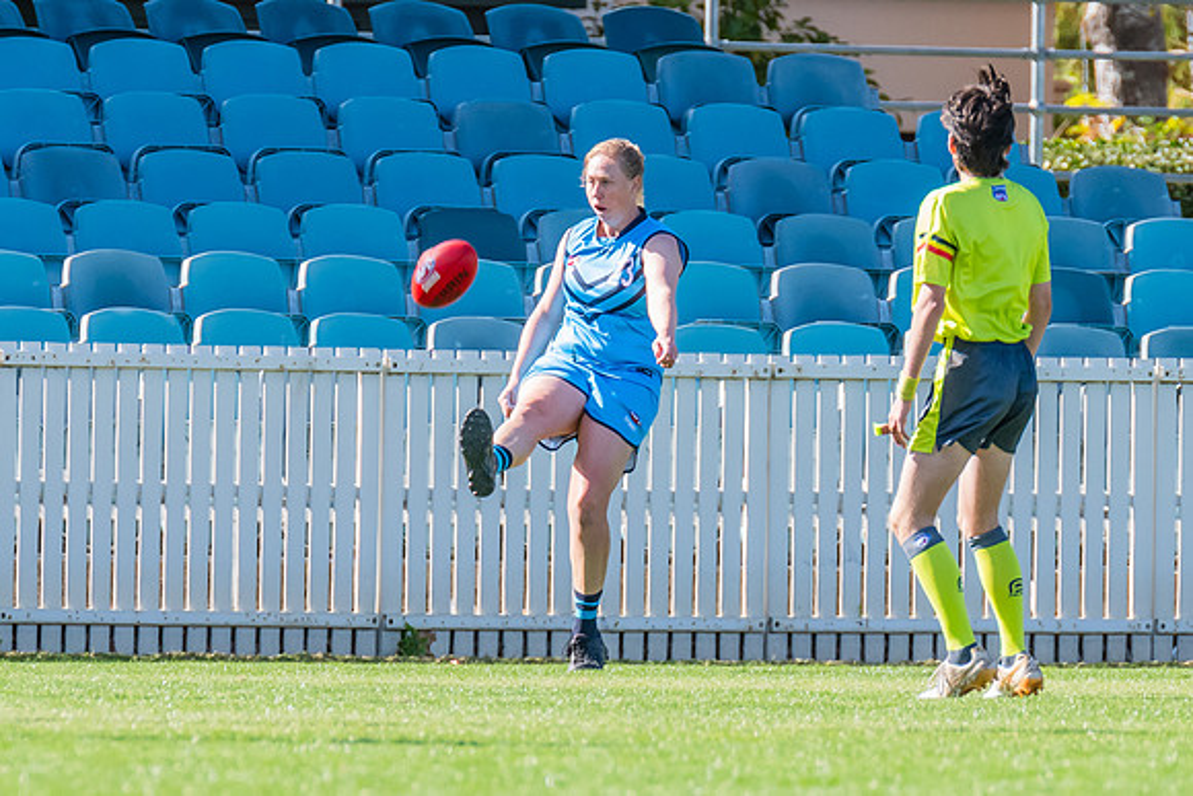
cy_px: 335
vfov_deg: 1.4
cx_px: 629
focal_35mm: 983
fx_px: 32567
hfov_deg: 2.1
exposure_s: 1/1250
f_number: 8
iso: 800
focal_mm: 420
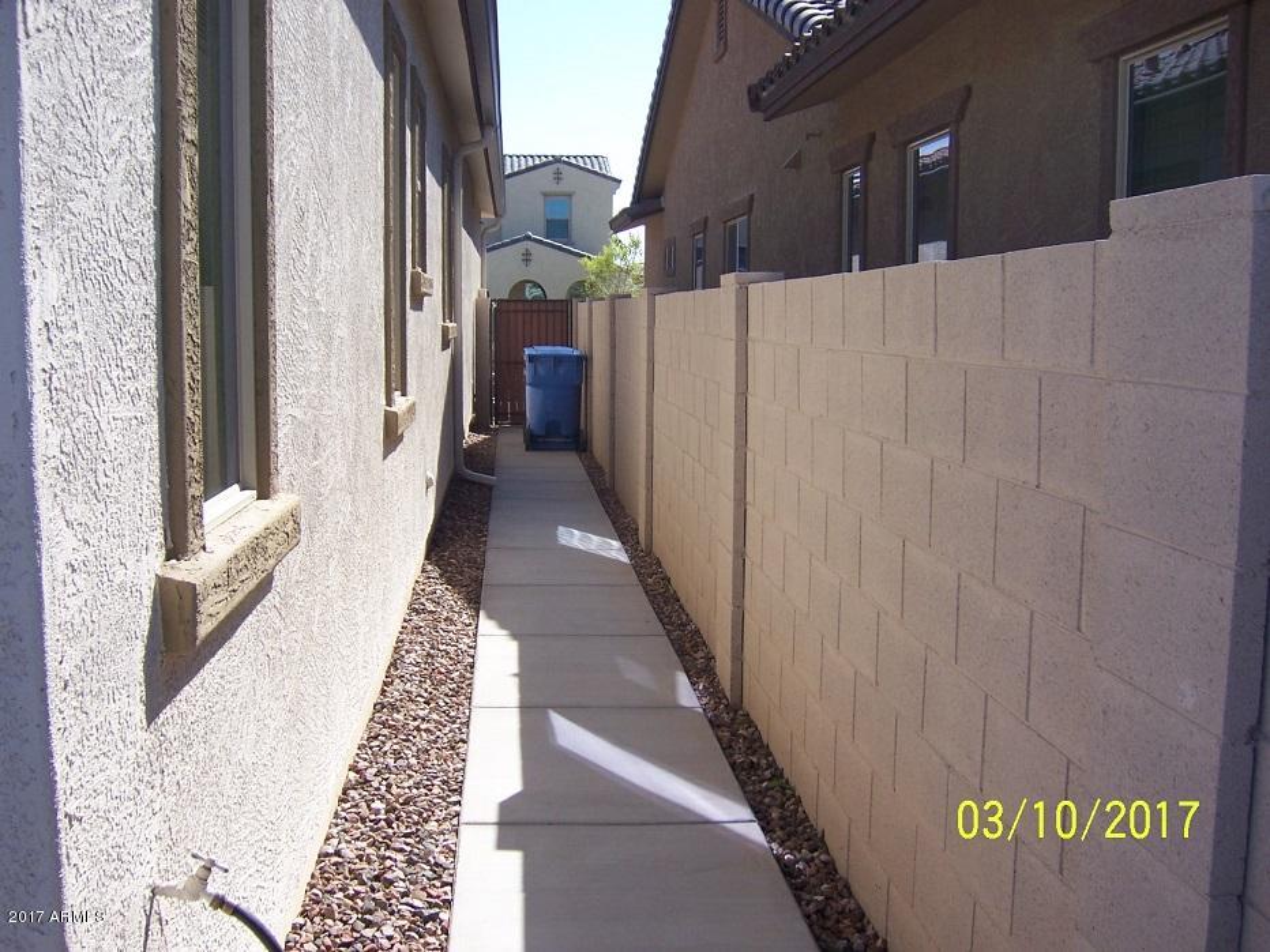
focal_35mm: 36
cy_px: 476
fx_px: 1321
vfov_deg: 39.7
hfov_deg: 51.4
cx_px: 635
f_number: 2.8
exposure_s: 1/800
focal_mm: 6.2
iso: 80
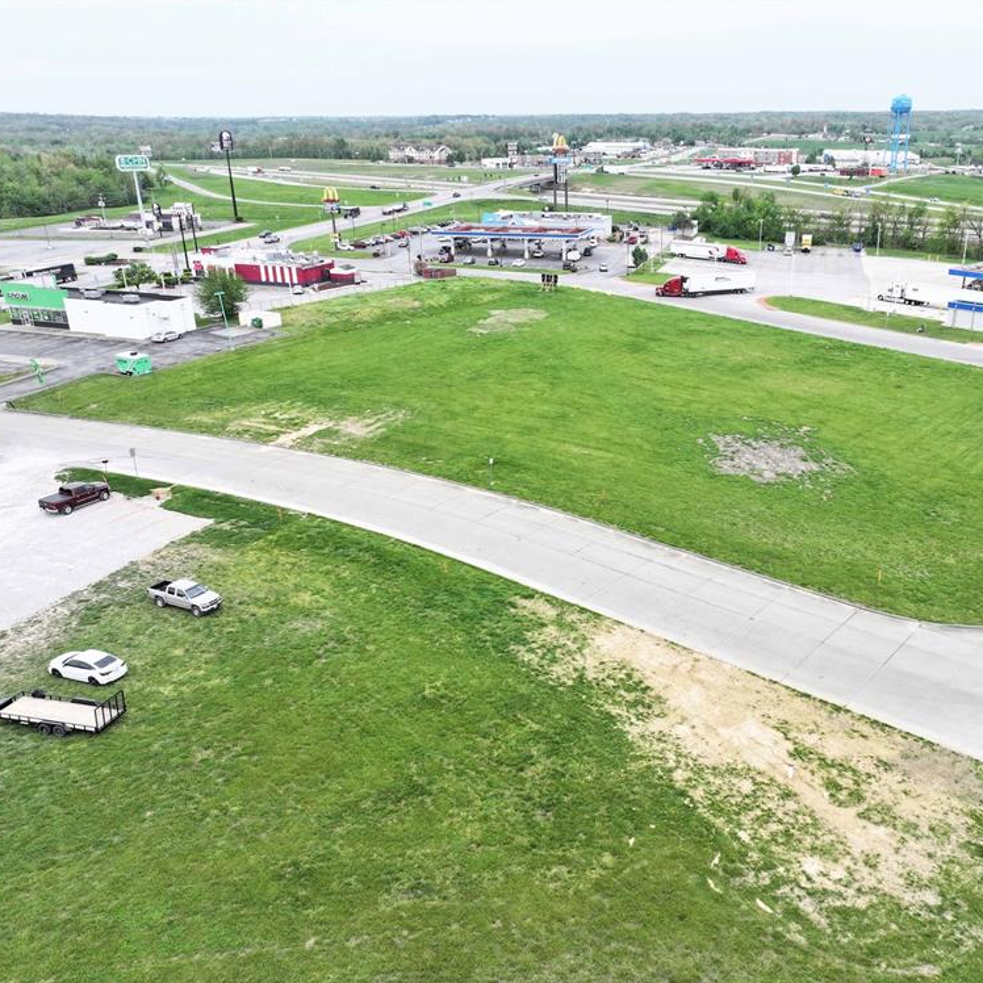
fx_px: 932
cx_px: 614
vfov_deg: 55.6
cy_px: 499
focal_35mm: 29
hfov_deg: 55.0
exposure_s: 1/800
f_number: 2.8
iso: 100
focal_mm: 12.29
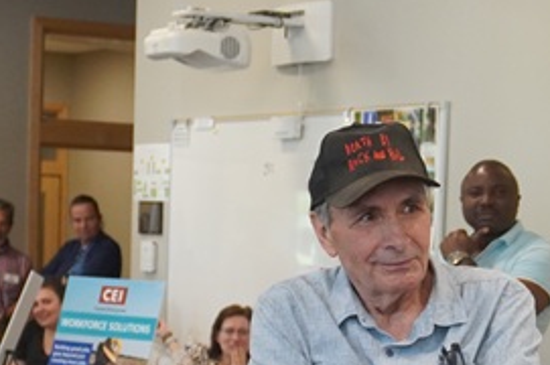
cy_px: 396
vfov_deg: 10.5
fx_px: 1960
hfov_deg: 15.9
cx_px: 369
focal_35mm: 128
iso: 1600
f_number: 4.5
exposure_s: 1/160
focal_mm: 29
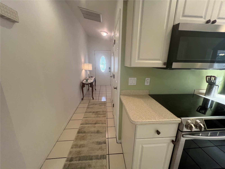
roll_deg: -2.5
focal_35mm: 13
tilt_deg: -15.9
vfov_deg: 89.9
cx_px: 112
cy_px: 84
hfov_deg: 106.2
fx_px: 84
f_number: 1.8
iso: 200
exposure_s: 1/120
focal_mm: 1.57
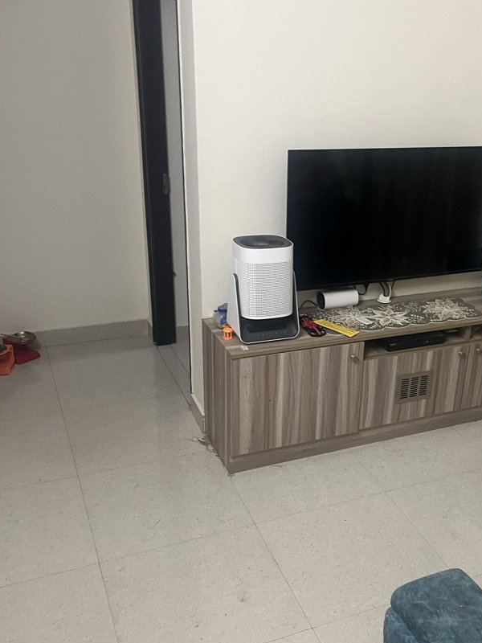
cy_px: 353
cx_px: 354
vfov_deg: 47.8
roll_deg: -3.2
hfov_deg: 36.1
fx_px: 724
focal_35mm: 39
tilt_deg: -22.7
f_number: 1.6
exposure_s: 1/50
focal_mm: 5.1
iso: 200
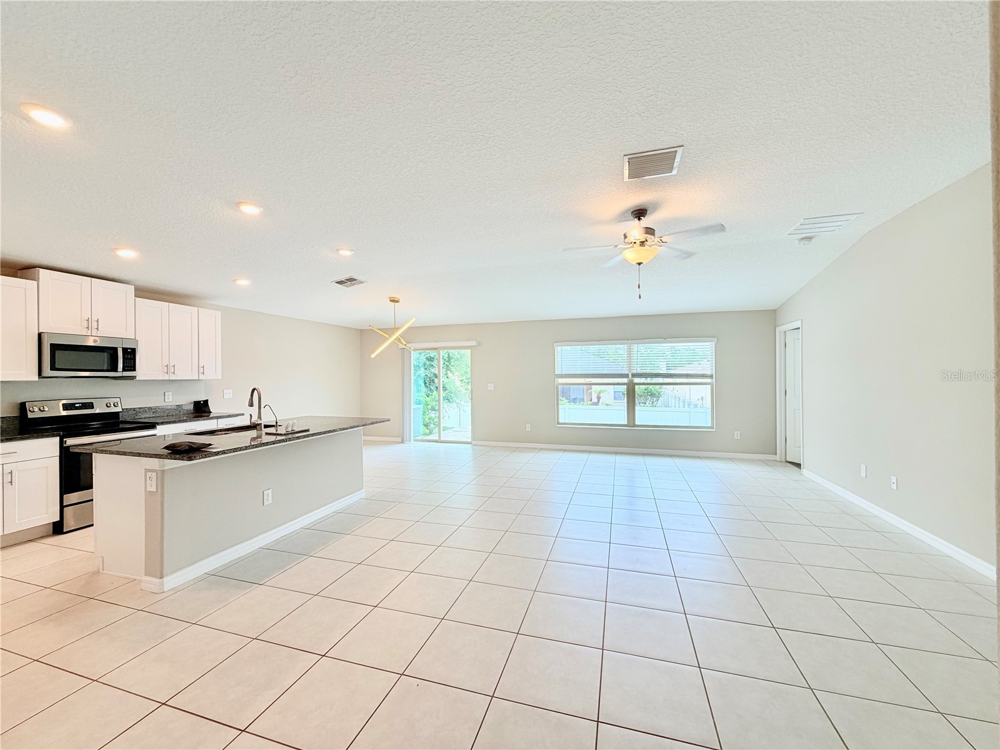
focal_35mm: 14
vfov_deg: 85.7
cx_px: 500
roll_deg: +0.6
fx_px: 404
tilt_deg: +0.2
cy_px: 375
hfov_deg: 102.1
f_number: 2.2
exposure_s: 1/120
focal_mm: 2.22
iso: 80
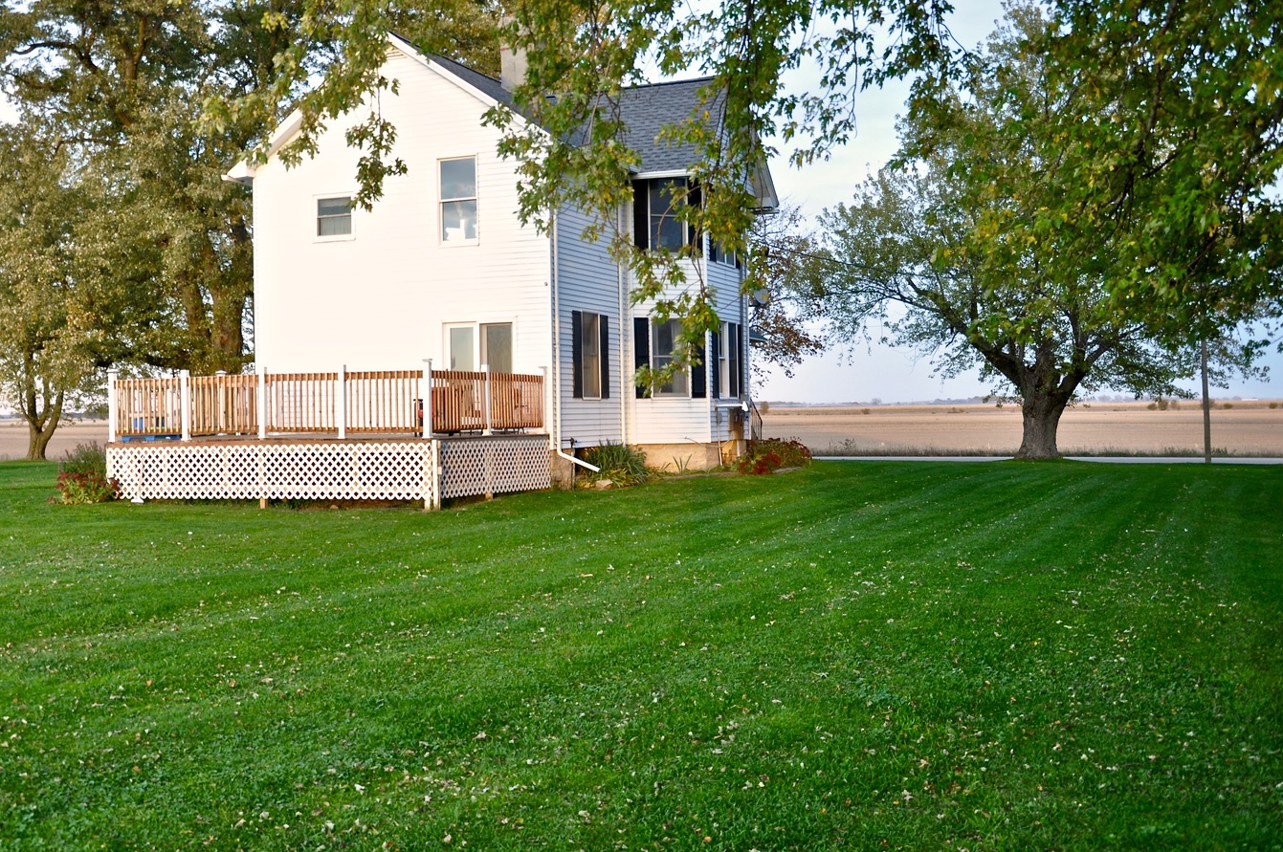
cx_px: 517
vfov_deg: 33.3
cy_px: 413
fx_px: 1424
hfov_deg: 48.2
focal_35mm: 40
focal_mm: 22
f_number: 5.6
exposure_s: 1/30
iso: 200
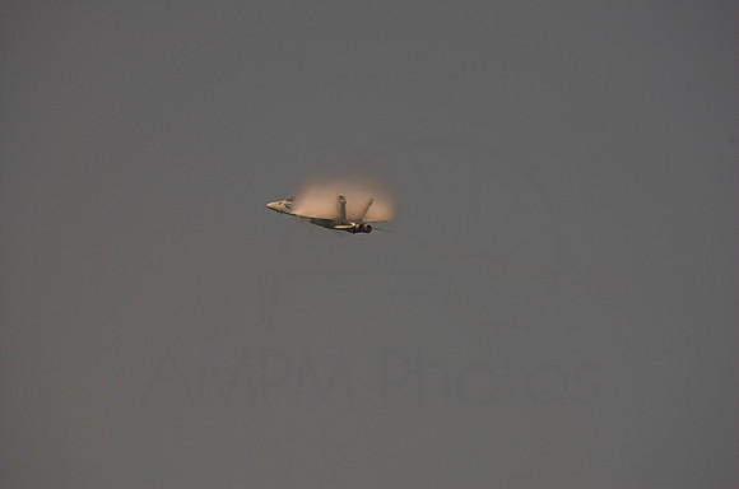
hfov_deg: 4.3
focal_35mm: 480
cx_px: 370
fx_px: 9832
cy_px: 244
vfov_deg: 2.9
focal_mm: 320
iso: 200
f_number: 9
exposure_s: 1/1000
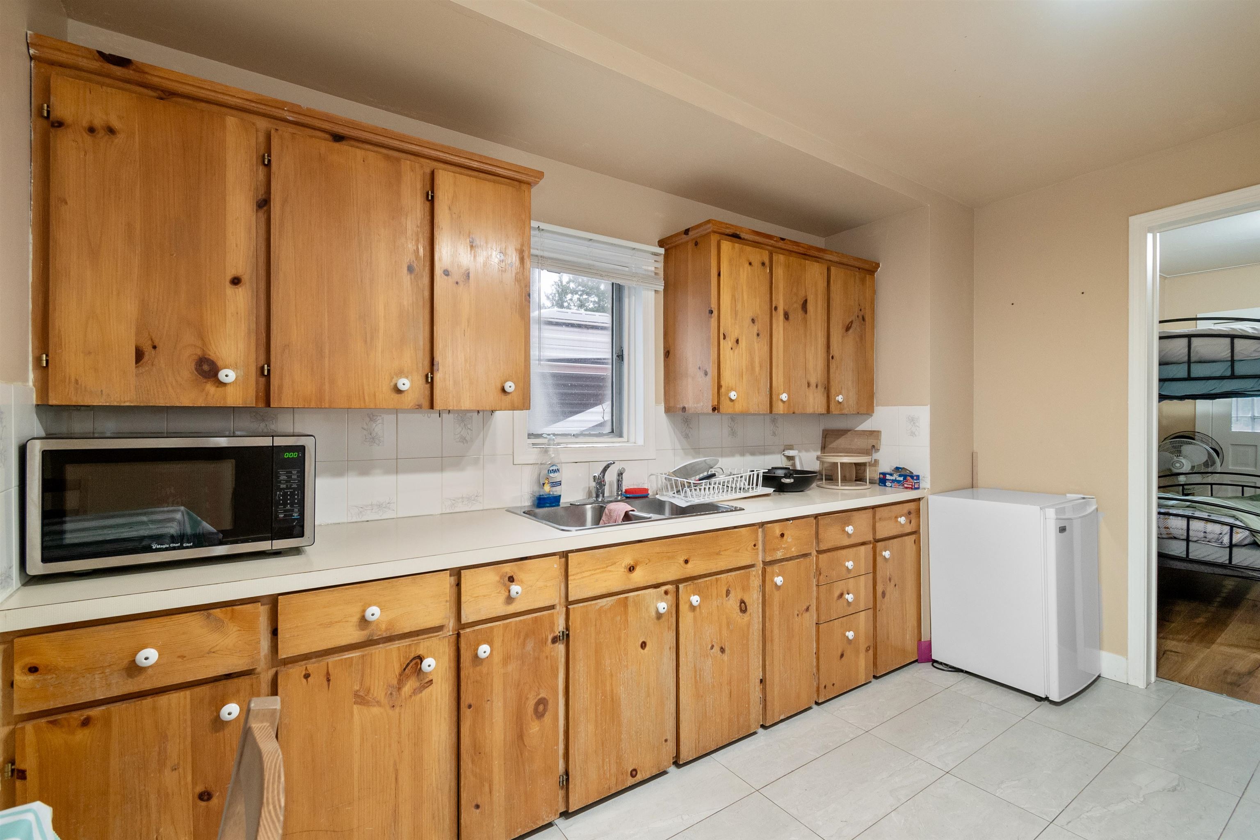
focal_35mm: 15
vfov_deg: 77.3
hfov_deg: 100.4
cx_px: 630
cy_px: 420
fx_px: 525
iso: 250
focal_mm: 10
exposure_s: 1/10
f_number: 7.1
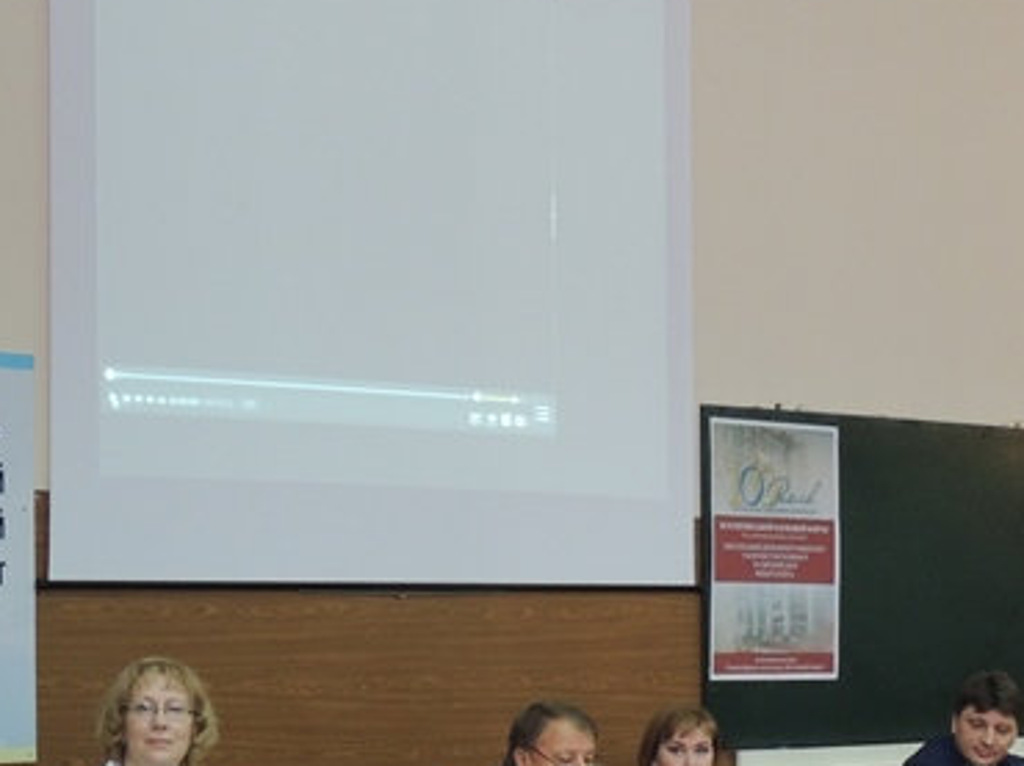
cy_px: 700
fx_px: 2749
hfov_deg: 21.1
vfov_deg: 15.7
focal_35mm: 93
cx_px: 476
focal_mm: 7.6
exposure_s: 1/25
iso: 400
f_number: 3.4
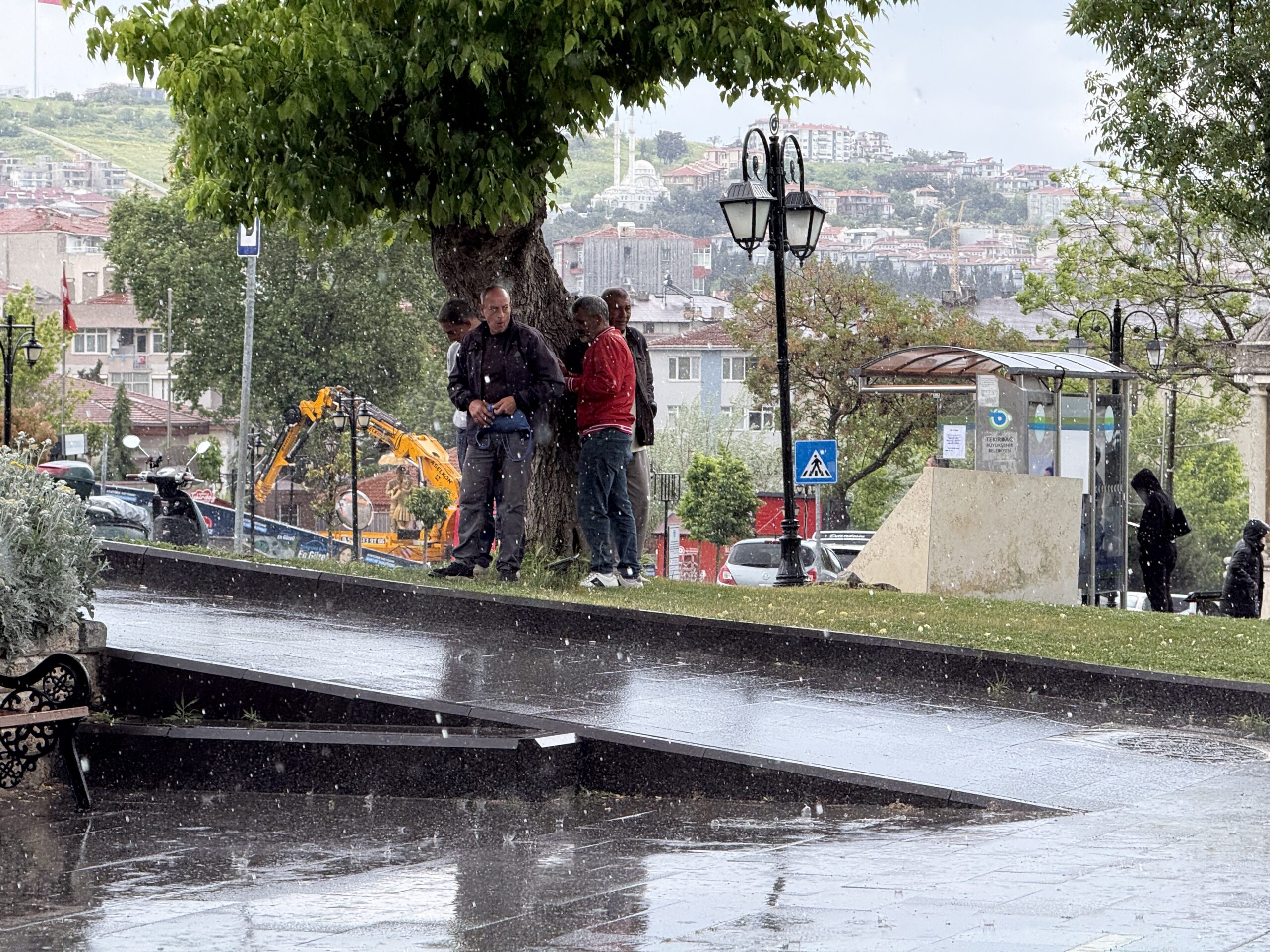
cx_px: 635
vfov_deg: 12.3
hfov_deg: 16.4
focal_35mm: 120
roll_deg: -0.3
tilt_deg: -1.7
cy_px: 476
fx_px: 4403
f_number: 2.8
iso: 50
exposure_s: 1/286
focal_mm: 15.66
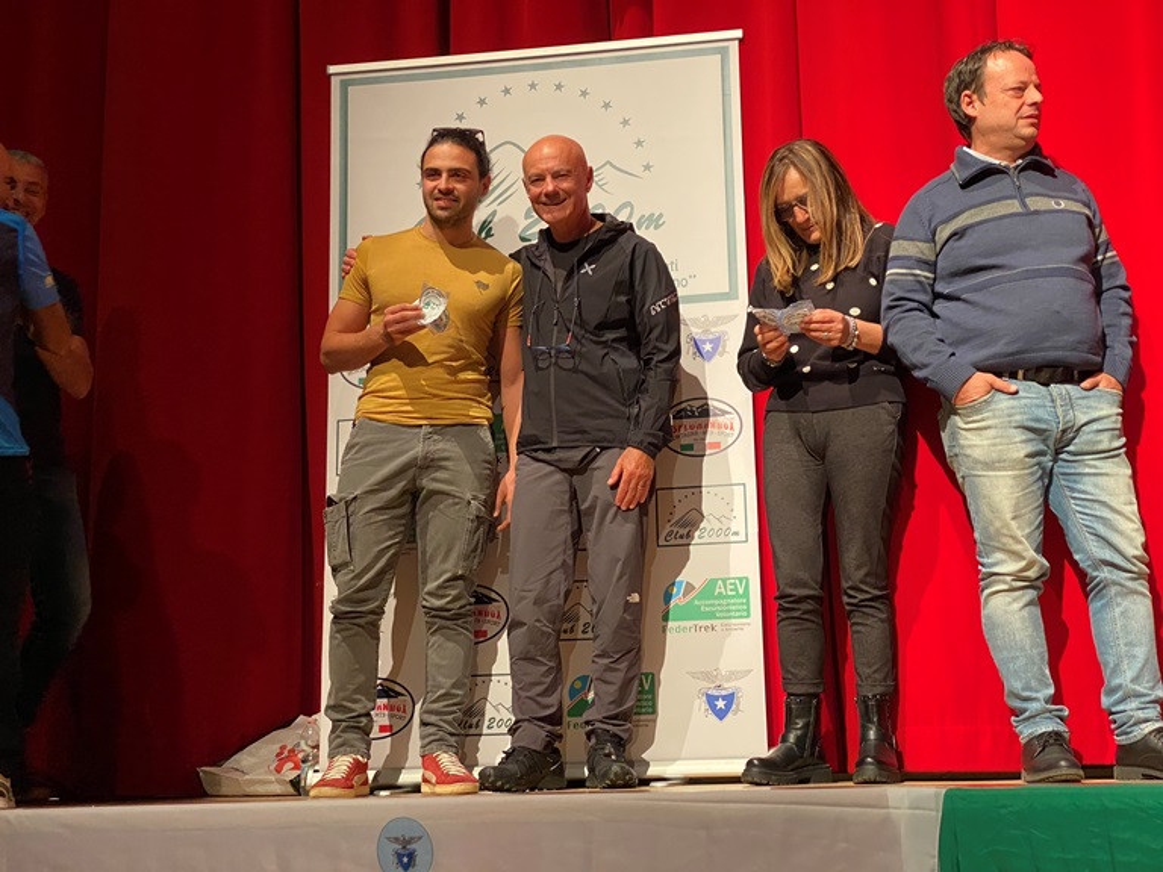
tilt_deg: +9.1
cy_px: 436
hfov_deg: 36.8
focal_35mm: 52
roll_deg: +1.0
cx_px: 582
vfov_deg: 28.0
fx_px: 1747
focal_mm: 6
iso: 250
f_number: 2
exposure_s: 1/50
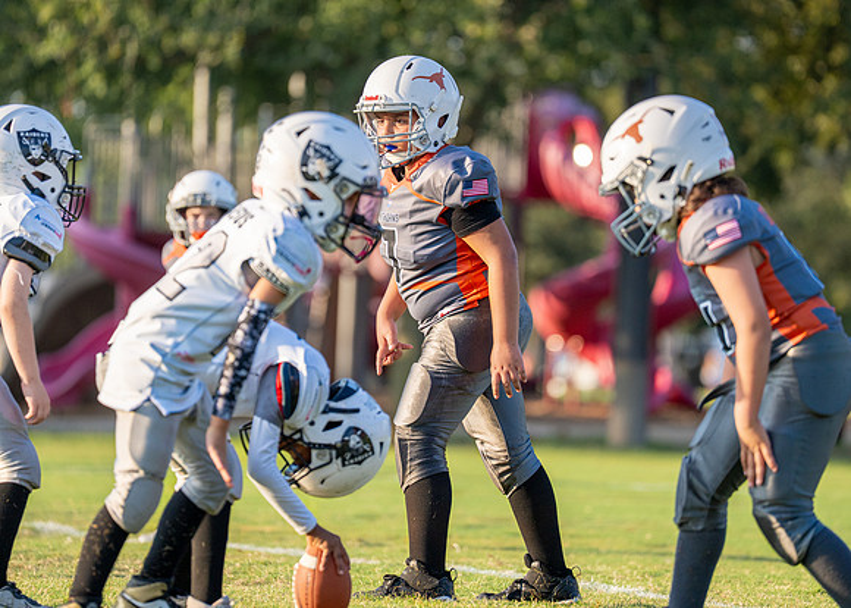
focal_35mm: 268
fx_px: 6482
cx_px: 445
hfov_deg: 7.5
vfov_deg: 5.4
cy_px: 235
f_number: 2.8
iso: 320
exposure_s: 1/2500
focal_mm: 200
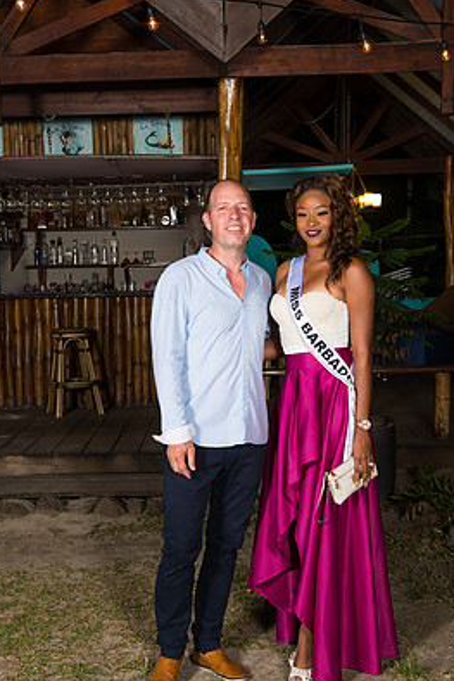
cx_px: 197
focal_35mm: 48
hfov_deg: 28.1
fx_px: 907
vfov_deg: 41.1
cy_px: 356
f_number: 5.6
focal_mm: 42
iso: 500
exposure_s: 1/80
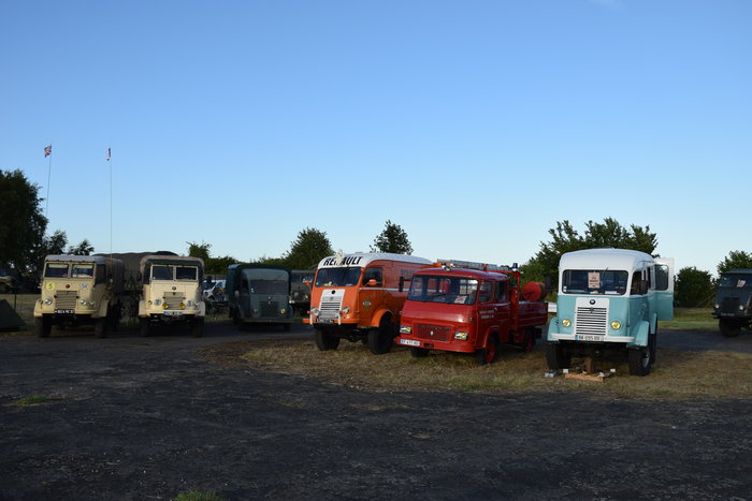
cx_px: 376
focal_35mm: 32
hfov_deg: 59.5
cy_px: 250
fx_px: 658
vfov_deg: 41.7
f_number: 9
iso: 200
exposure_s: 1/320
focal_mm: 21
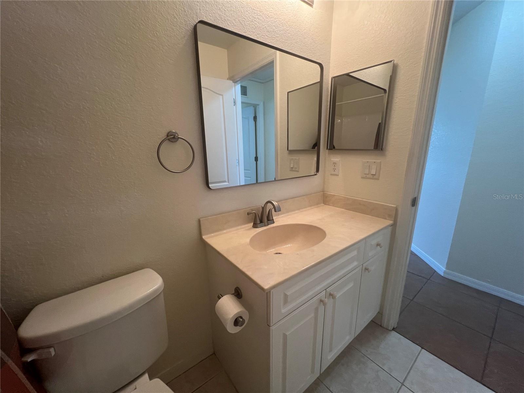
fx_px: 197
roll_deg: -0.3
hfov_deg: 106.2
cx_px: 262
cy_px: 196
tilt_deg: -11.7
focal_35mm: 13
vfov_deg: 89.9
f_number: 1.8
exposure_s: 1/60
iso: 160
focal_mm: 1.57
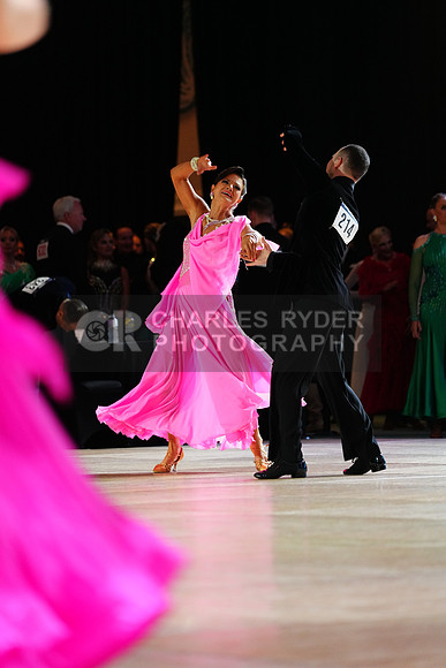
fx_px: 3714
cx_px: 223
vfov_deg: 10.3
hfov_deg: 6.9
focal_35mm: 200
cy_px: 334
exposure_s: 1/250
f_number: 4
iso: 2500
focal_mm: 200
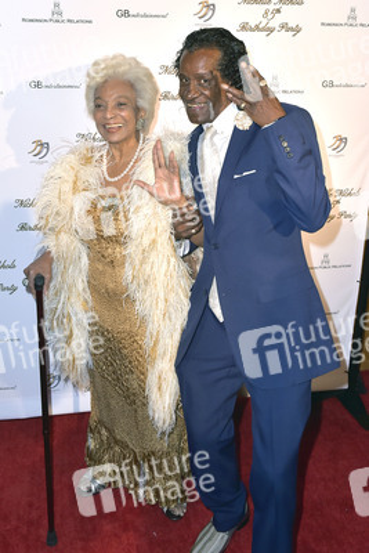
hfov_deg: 42.4
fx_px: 476
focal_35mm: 31
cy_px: 276
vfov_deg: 60.3
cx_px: 184
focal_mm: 31
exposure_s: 1/320
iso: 400
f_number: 6.3
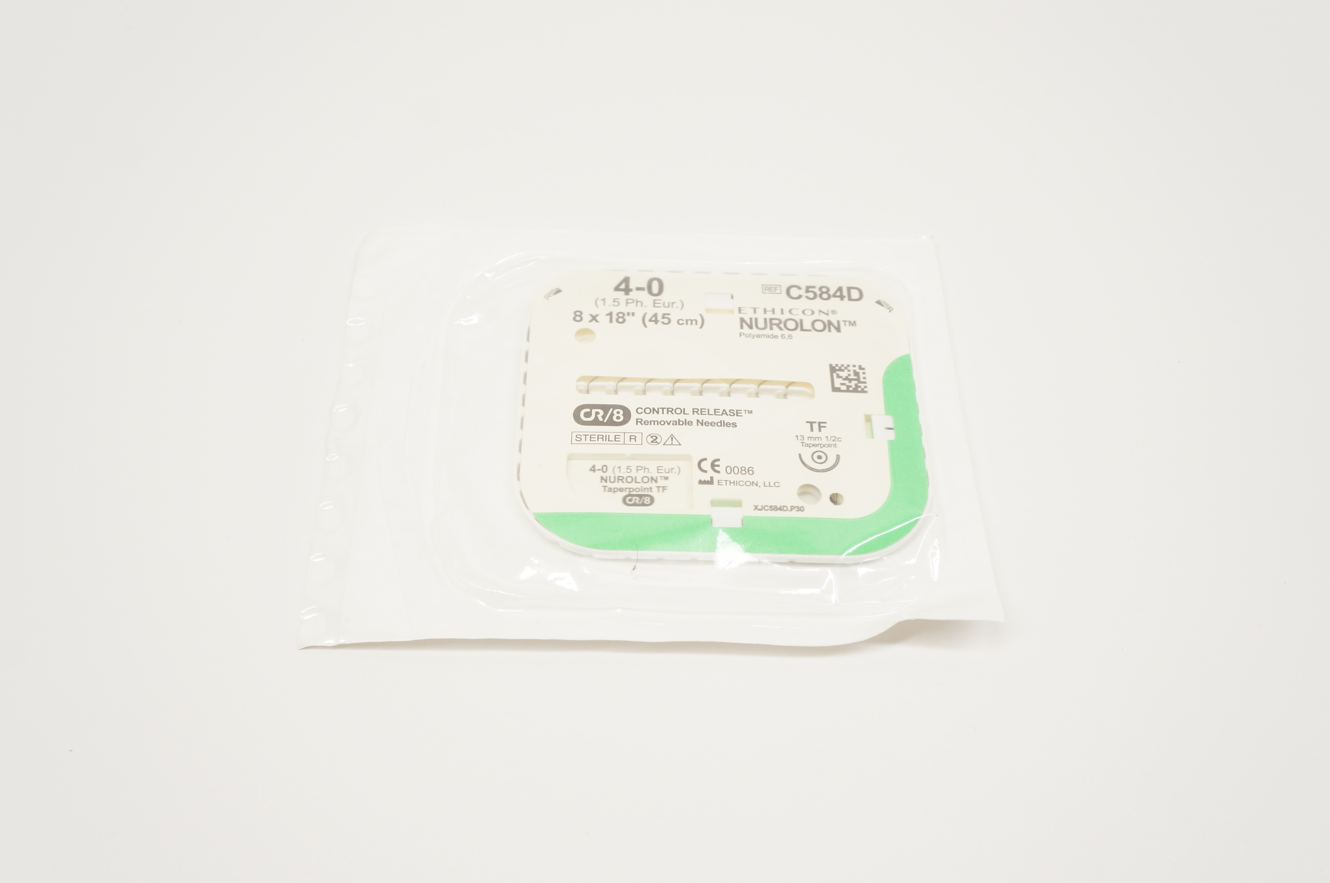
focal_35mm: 34
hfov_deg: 55.2
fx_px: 1273
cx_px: 665
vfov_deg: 38.3
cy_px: 442
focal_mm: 23
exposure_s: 1/60
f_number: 6.3
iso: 400
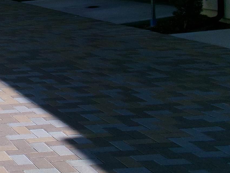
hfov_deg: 16.9
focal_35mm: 101
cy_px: -22
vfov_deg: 14.3
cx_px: -151
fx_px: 671
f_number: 10.8
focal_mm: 5.1
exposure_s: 1/240
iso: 100
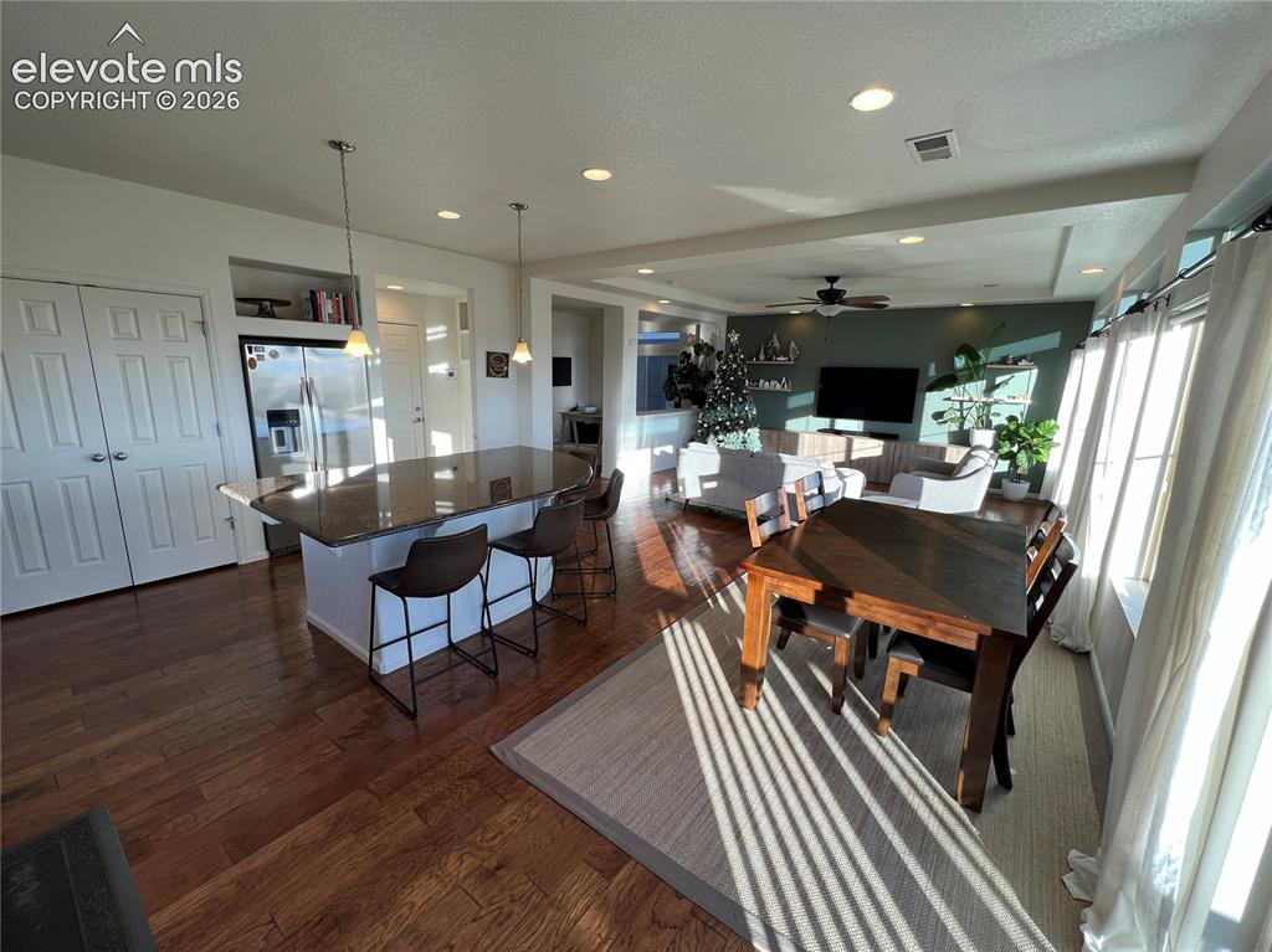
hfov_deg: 106.2
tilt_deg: -11.7
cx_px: 636
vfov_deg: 89.9
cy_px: 476
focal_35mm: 13
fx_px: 477
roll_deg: -2.1
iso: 32
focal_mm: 1.57
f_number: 1.8
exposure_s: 1/120
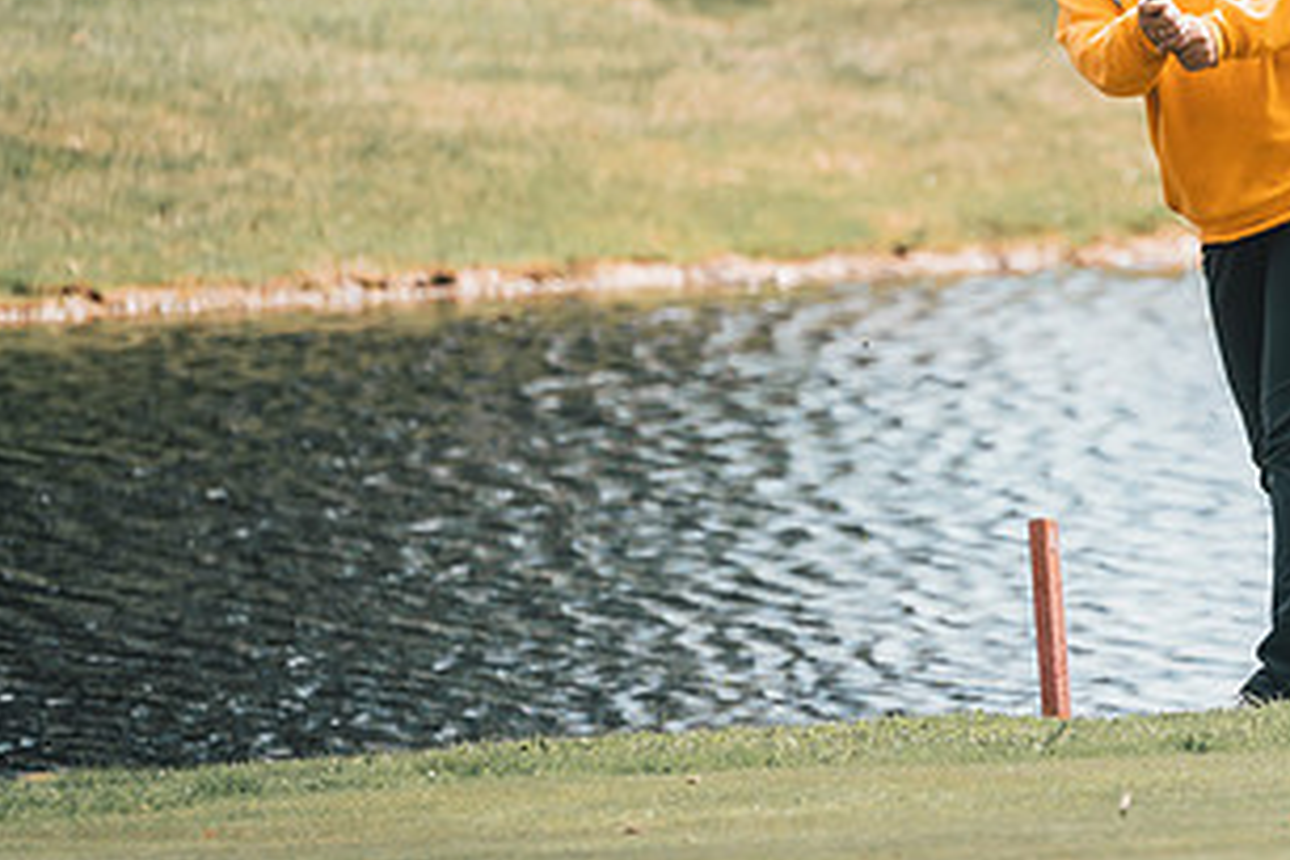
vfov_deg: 1.8
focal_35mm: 774
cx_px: 1180
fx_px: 27733
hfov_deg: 2.7
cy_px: 242
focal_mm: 394
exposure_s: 1/2000
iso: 640
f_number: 6.3
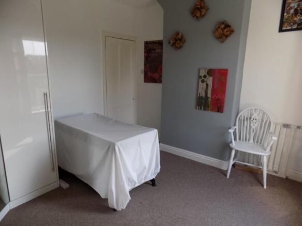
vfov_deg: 58.9
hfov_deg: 73.9
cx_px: 151
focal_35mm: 23
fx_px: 201
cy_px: 113
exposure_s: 1/80
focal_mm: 4
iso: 80
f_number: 3.1
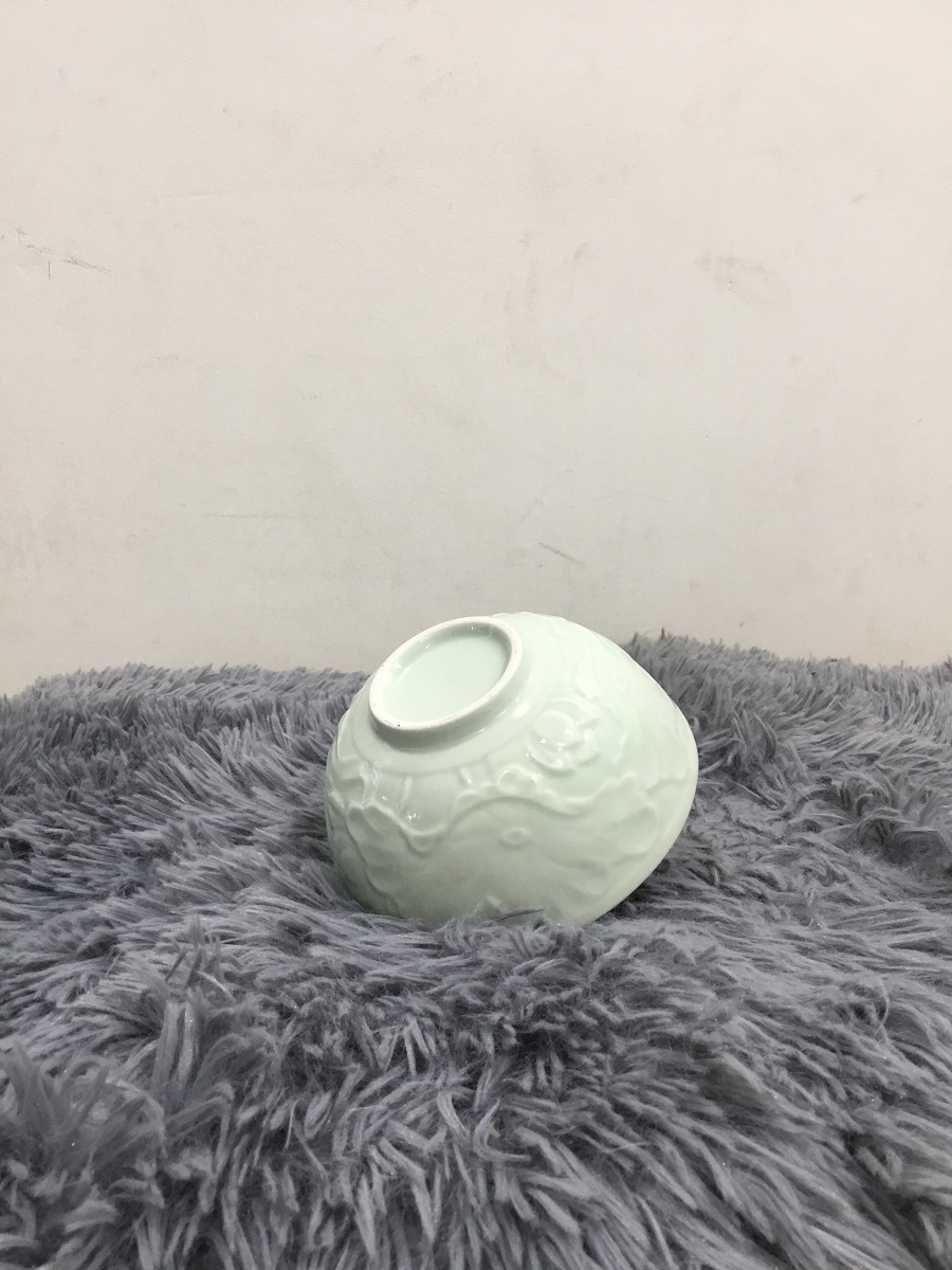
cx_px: 476
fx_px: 1137
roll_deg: +0.7
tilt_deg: -11.2
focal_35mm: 31
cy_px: 635
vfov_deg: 58.4
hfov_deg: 45.4
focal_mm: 3.3
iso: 100
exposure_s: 1/33
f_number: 2.4
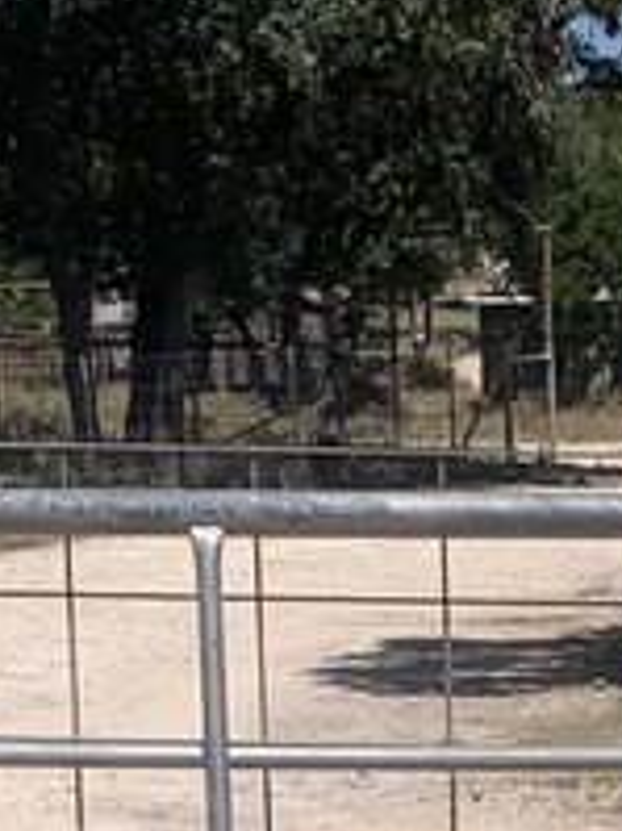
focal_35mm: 188
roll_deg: +0.3
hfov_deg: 7.8
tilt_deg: -9.6
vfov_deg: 10.1
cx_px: 868
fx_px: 4509
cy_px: 1370
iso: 25
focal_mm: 4.25
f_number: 1.8
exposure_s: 1/4098
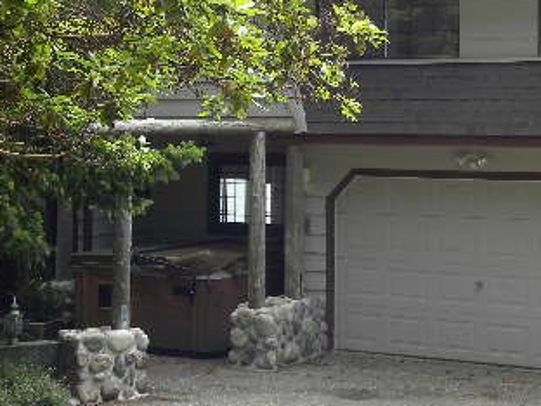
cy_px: 99
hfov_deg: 23.3
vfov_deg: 17.5
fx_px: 1313
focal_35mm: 84
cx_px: 307
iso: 64
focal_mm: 7.3
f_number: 4.5
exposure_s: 1/113
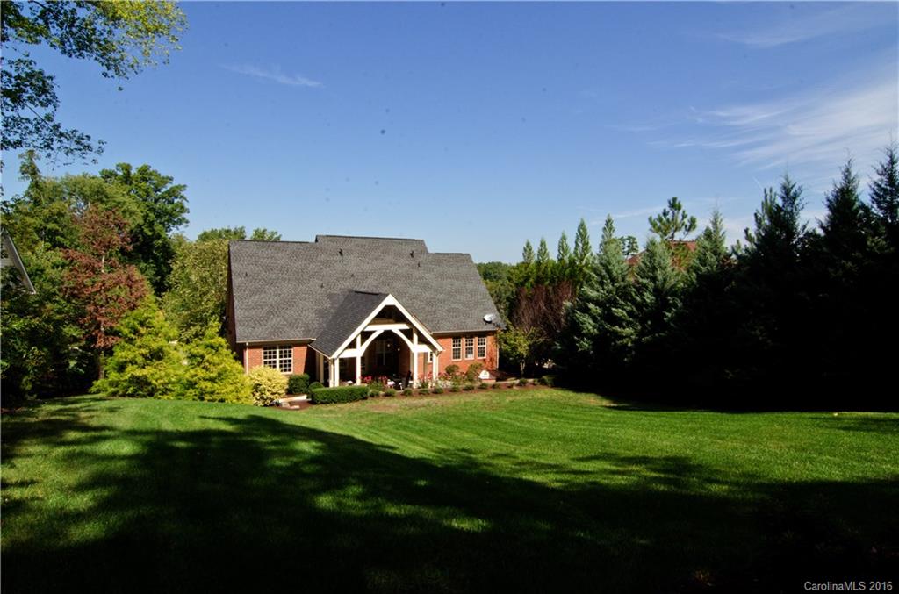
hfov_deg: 81.4
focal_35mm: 21
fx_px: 523
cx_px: 450
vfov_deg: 59.2
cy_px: 297
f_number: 22
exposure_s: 1/200
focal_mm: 14
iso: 1250
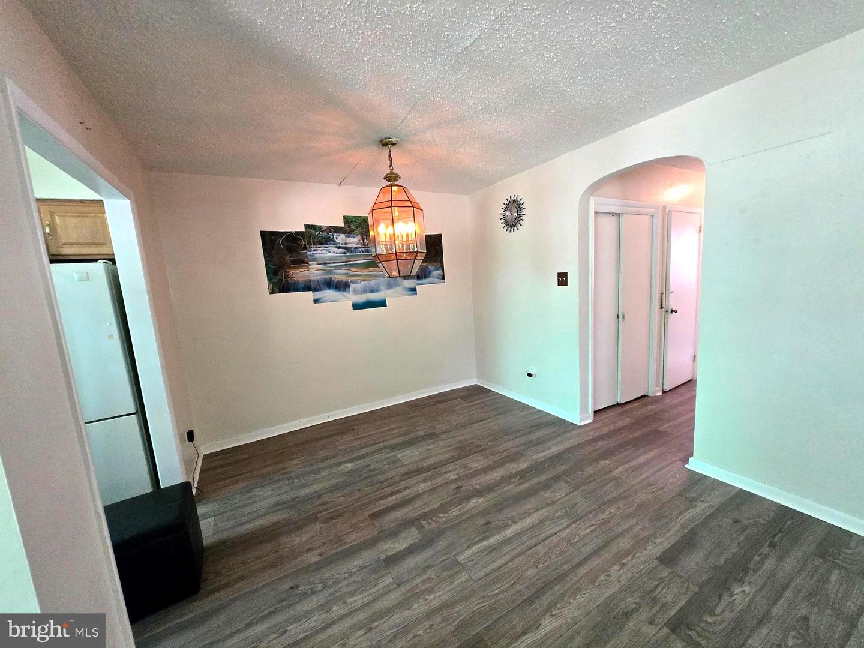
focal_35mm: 13
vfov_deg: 89.9
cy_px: 324
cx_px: 432
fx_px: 324
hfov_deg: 106.2
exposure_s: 1/60
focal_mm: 1.7
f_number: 2.2
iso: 640
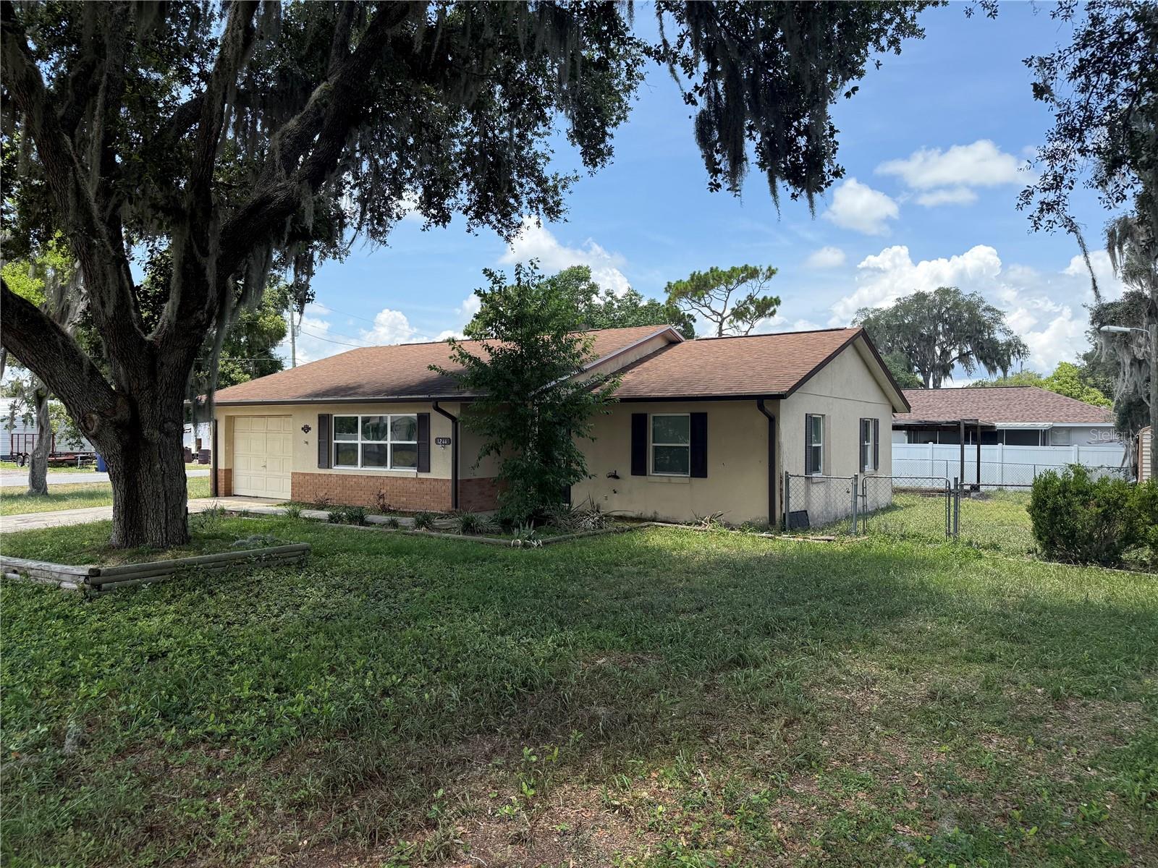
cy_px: 434
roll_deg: -0.8
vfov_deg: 56.8
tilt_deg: +0.1
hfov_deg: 71.6
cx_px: 579
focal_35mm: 24
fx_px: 803
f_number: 1.78
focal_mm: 6.76
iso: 100
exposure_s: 1/2907
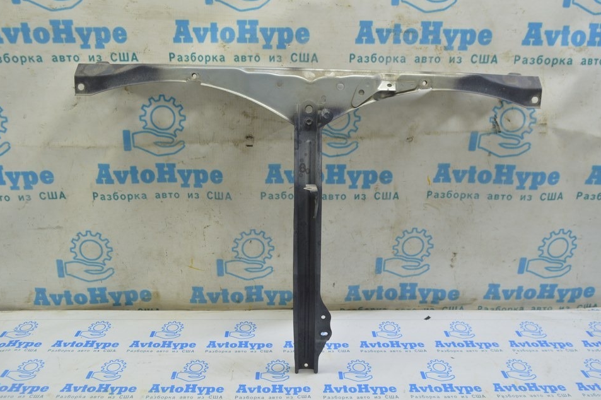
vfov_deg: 44.9
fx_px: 484
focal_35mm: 29
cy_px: 194
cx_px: 289
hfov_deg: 63.7
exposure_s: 1/20
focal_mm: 18
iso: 400
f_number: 5.6
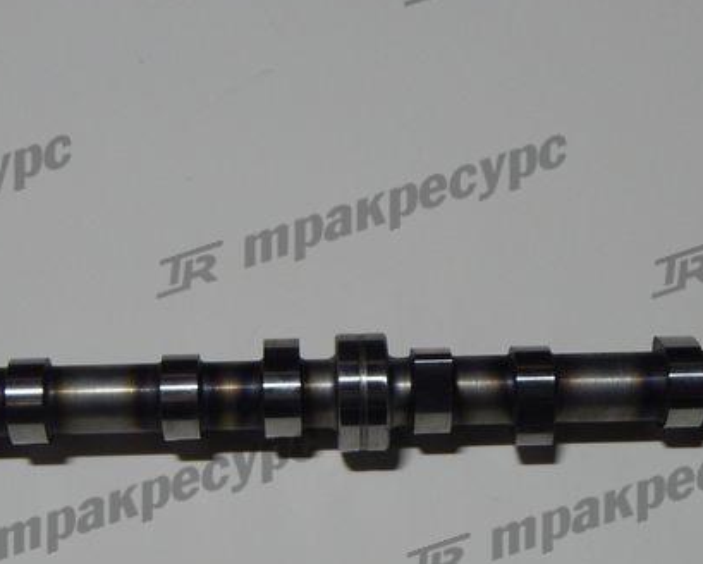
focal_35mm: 82
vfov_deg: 18.6
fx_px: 1708
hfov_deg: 23.2
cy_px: 442
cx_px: 306
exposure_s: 1/30
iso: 280
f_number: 3.6
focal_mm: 7.7
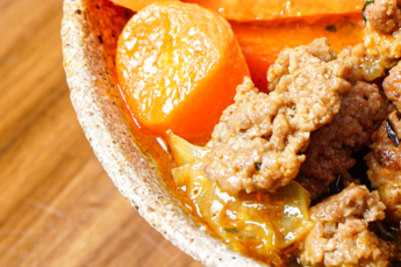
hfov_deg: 11.9
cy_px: -23
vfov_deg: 8.1
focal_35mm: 169
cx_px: 475
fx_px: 1882
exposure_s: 1/60
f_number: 9
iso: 200
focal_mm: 57
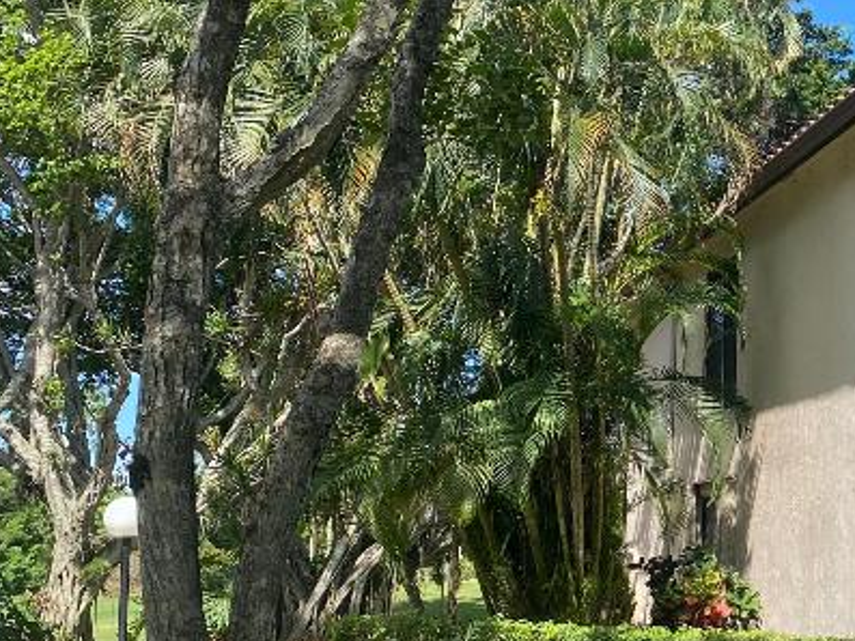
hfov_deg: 26.0
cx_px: 1010
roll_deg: +0.0
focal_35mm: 67
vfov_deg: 21.9
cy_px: 340
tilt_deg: +7.0
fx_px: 1655
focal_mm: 4.25
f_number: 1.8
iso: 32
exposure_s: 1/1362
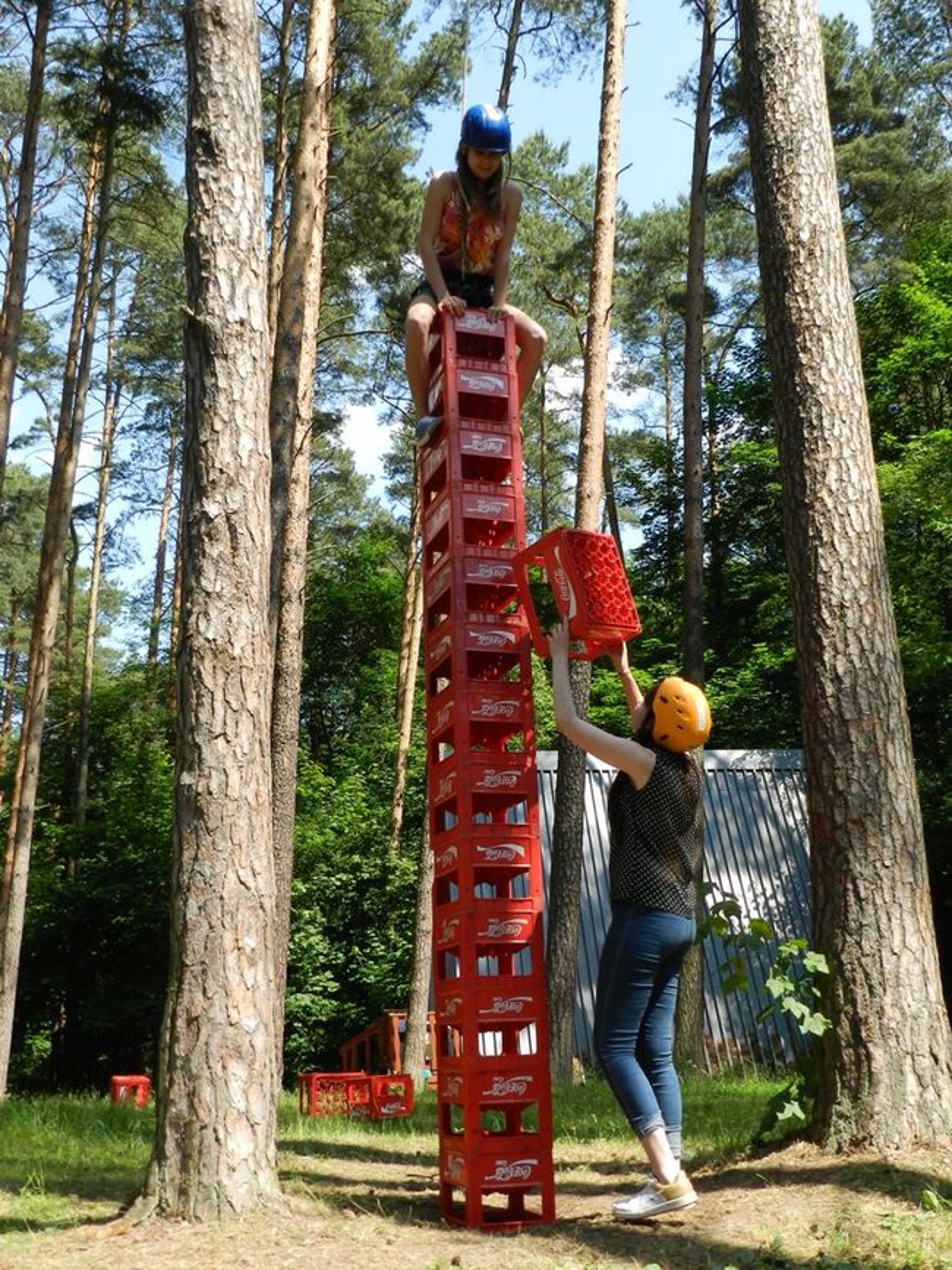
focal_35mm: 38
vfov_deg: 49.0
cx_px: 476
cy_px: 635
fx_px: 1394
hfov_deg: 37.7
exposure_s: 1/400
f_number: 4
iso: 160
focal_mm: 6.7
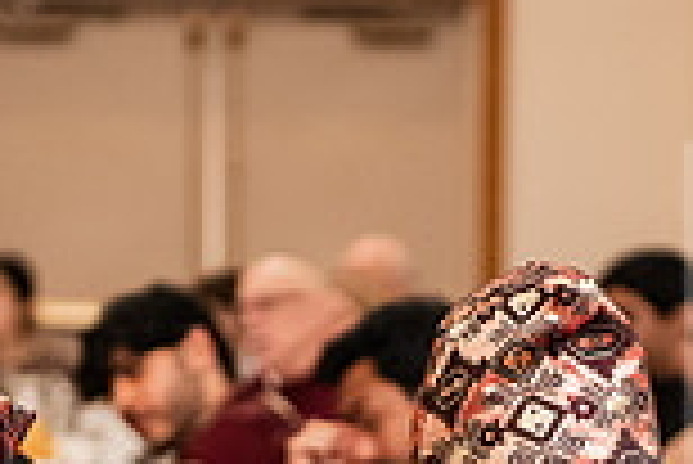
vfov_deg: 5.2
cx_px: 549
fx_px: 5087
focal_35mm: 264
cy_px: 687
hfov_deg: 7.8
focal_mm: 70
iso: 2500
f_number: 3.2
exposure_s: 1/200
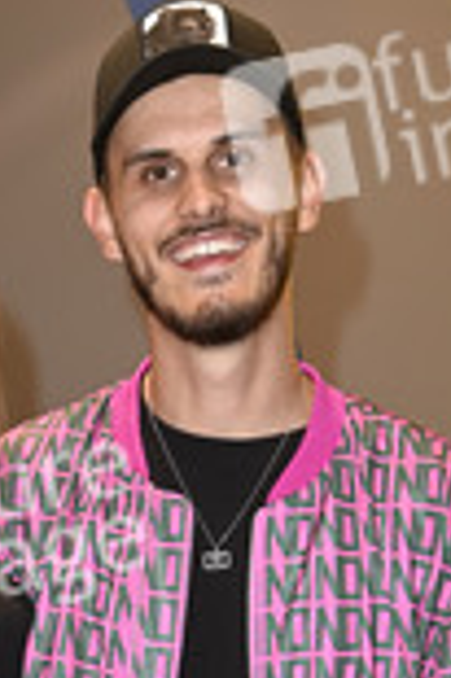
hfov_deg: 14.5
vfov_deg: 20.8
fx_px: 1751
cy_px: 765
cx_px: 48
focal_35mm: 93
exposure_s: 1/50
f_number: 5.6
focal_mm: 36
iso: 1250
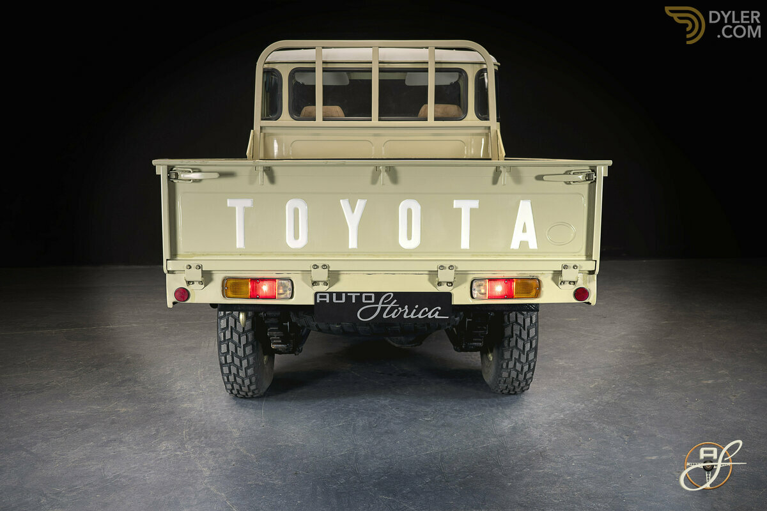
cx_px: 384
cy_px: 256
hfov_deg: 54.4
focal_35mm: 35
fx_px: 746
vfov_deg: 37.9
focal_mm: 35
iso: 250
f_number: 8
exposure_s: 1/3
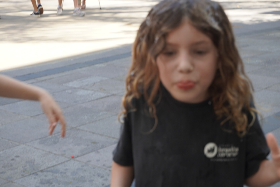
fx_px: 638
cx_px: 143
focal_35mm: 82
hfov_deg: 24.7
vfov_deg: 16.7
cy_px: 98
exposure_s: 1/160
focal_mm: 50
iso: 200
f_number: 5.6
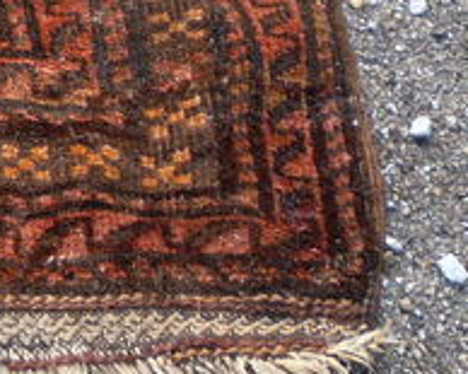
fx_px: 2090
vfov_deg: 9.6
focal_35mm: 151
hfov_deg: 11.4
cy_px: -357
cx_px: -485
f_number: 3.3
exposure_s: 1/100
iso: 100
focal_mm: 5.2
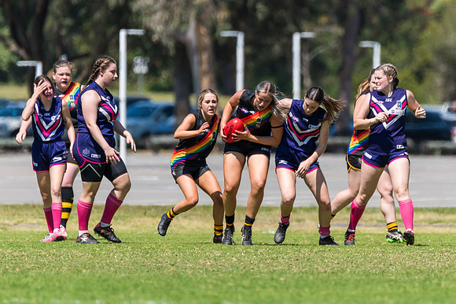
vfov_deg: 1.6
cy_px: 158
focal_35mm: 858
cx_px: 276
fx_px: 10857
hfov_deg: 2.4
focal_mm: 600
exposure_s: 1/2500
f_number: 6.3
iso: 800
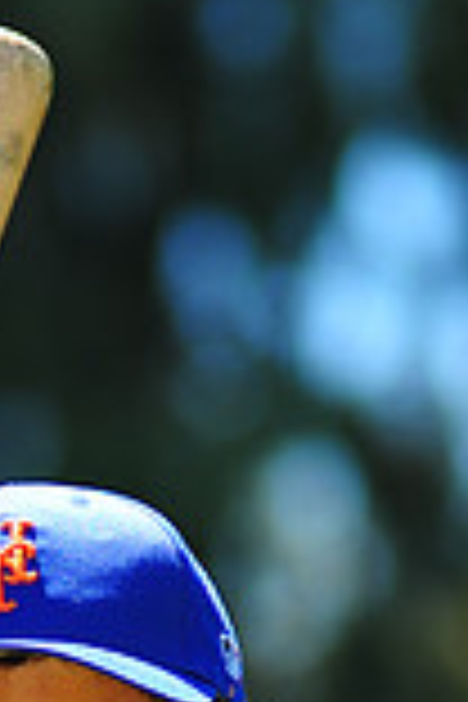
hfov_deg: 2.1
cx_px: 76
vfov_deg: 3.1
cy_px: 1062
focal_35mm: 670
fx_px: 13064
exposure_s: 1/640
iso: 200
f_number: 4
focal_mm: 180
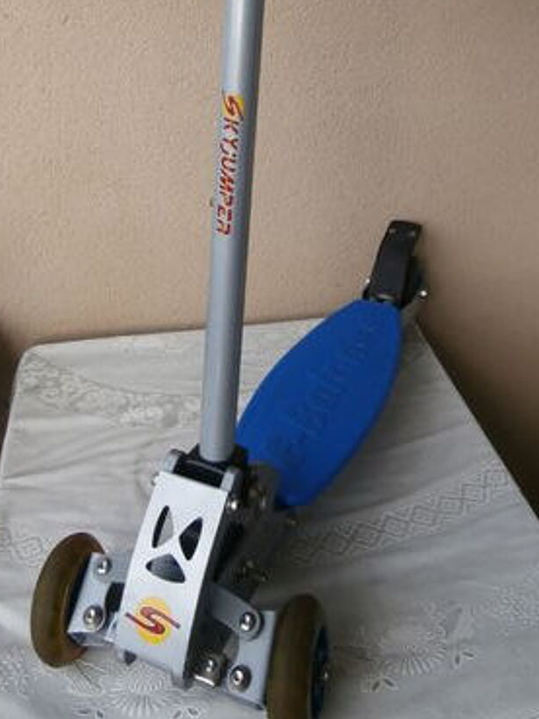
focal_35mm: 39
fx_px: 810
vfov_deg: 45.7
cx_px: 292
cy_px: 155
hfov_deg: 36.8
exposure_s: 1/250
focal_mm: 4.2
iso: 100
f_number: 3
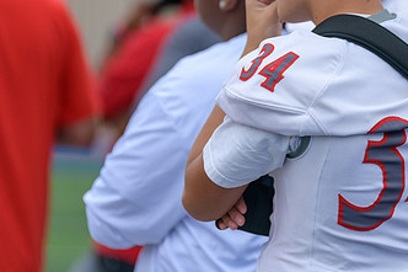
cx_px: 347
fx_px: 5947
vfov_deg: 2.6
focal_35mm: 525
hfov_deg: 3.9
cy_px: 94
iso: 100
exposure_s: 1/1000
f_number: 3.5
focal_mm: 300
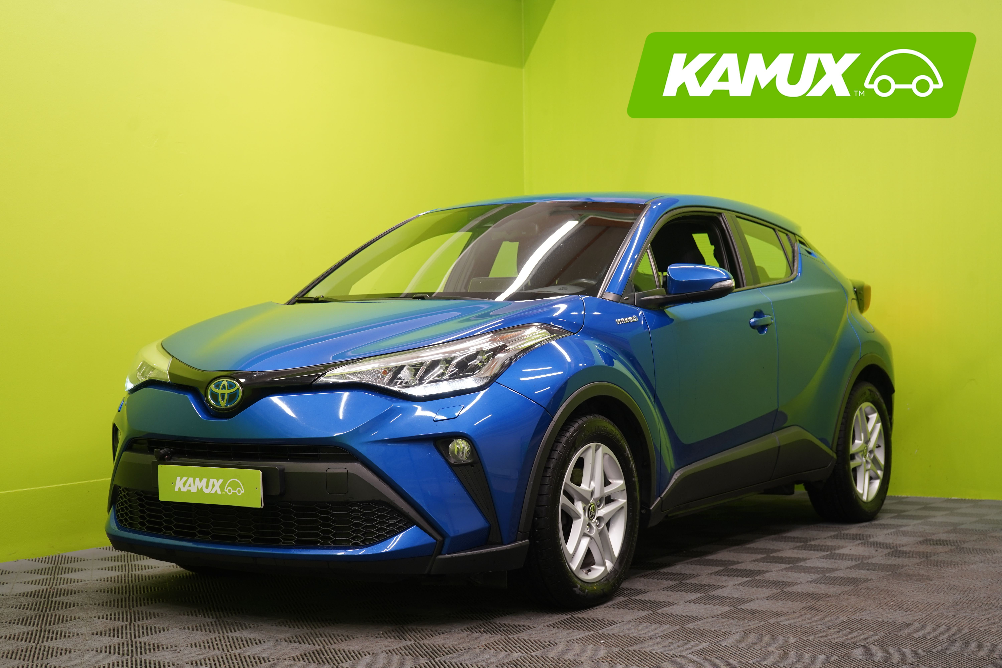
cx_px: 501
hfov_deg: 34.5
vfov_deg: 23.4
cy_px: 334
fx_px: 1614
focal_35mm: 58
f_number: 5.6
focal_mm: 58
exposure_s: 1/25
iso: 400
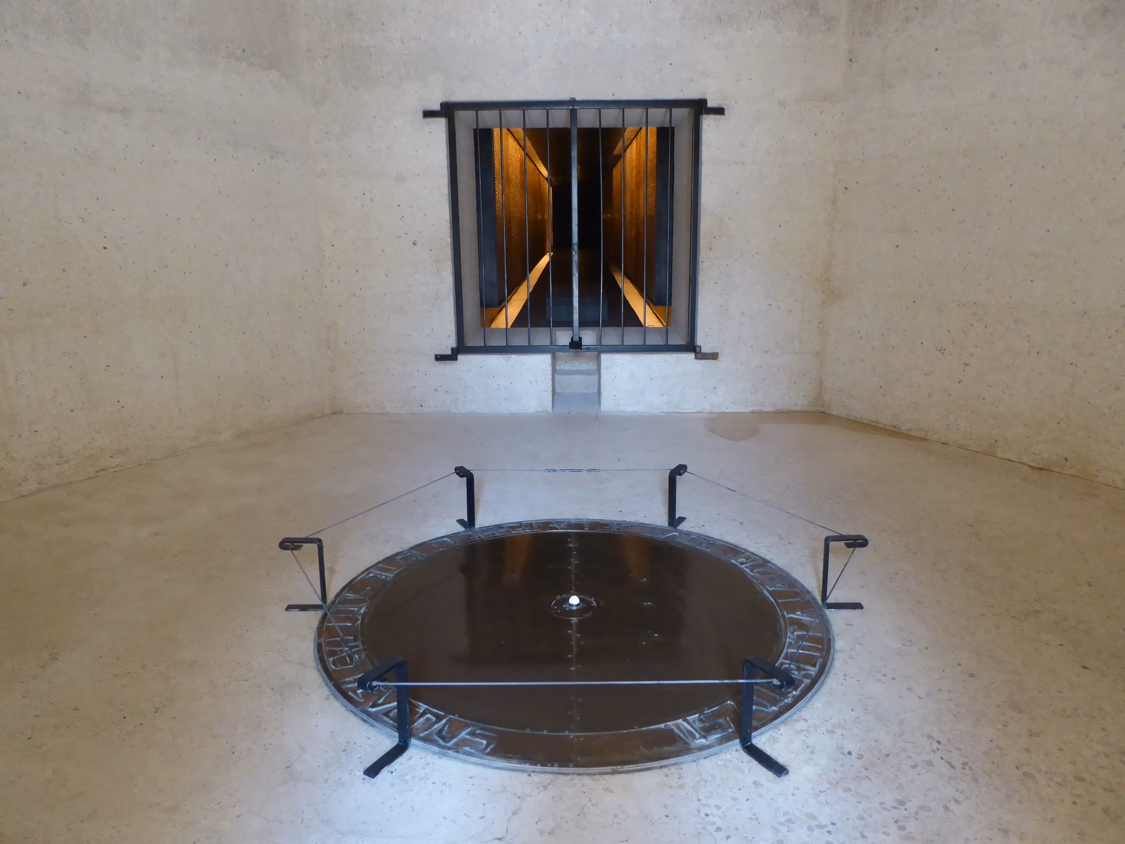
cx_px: 562
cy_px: 422
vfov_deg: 54.9
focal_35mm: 25
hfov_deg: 69.4
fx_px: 812
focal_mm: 4.3
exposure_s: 1/25
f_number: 3.3
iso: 400
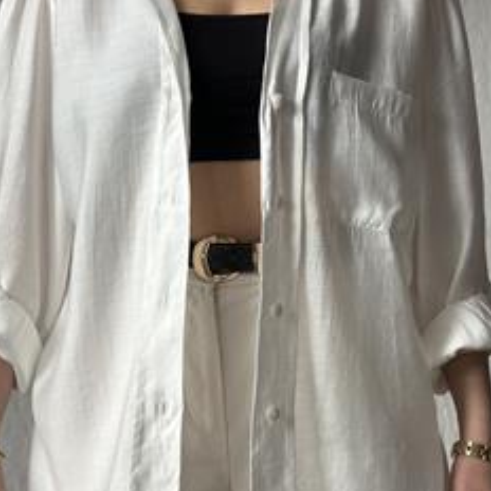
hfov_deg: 22.2
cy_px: 178
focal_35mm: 78
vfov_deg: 22.1
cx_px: 229
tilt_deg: +4.8
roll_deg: -0.3
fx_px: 1252
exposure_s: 1/154
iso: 80
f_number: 1.78
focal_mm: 6.86
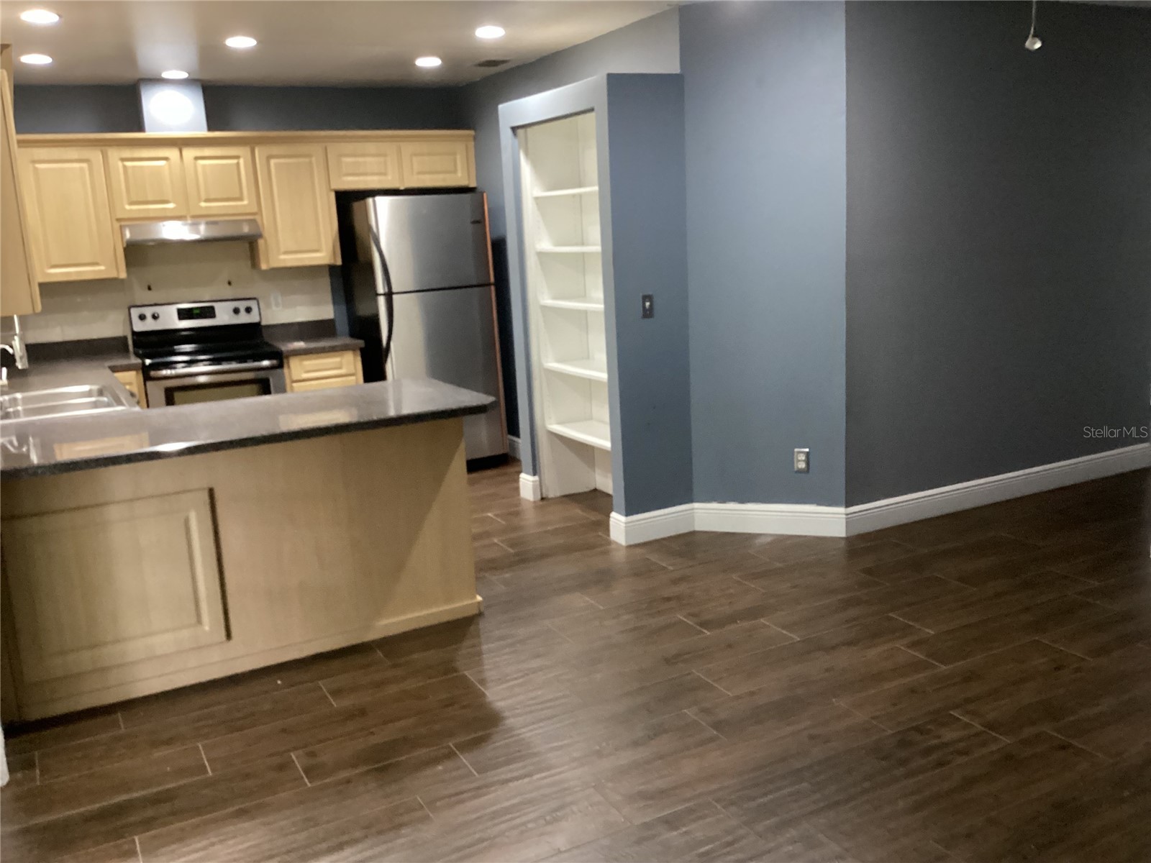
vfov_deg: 45.4
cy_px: 432
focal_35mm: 31
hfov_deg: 58.4
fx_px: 1031
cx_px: 576
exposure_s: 1/30
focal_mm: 3.3
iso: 500
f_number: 2.4
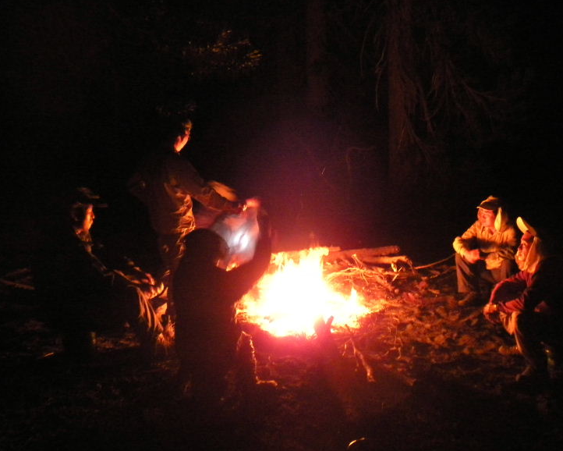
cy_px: 231
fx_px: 667
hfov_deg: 45.7
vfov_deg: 37.4
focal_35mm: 40
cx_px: 306
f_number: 3.5
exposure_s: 1/3.1
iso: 800
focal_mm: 6.6
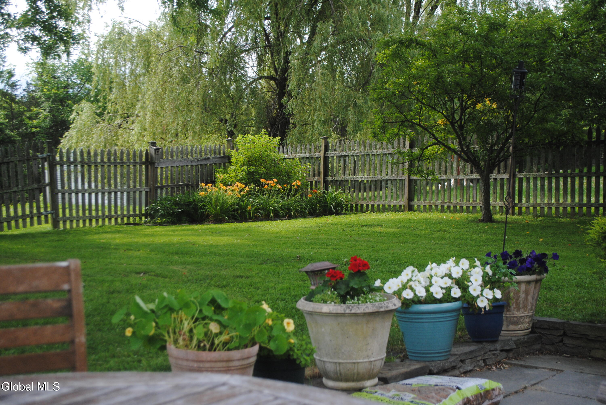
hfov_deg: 36.8
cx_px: 303
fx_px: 910
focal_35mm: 54
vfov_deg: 25.1
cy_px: 202
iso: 320
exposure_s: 1/500
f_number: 5
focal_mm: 36
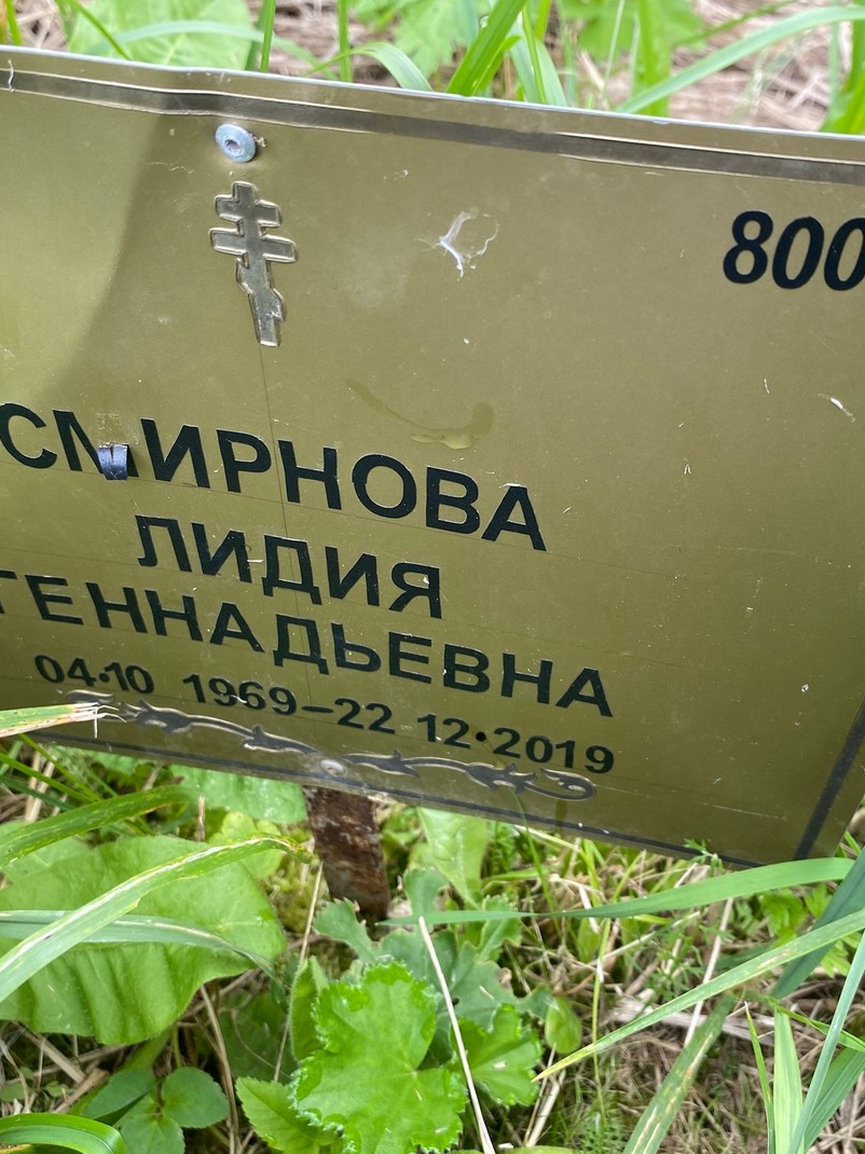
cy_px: 575
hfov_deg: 40.6
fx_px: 1167
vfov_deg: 52.6
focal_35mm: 35
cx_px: 481
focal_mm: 4.25
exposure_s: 1/146
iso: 32
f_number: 1.8
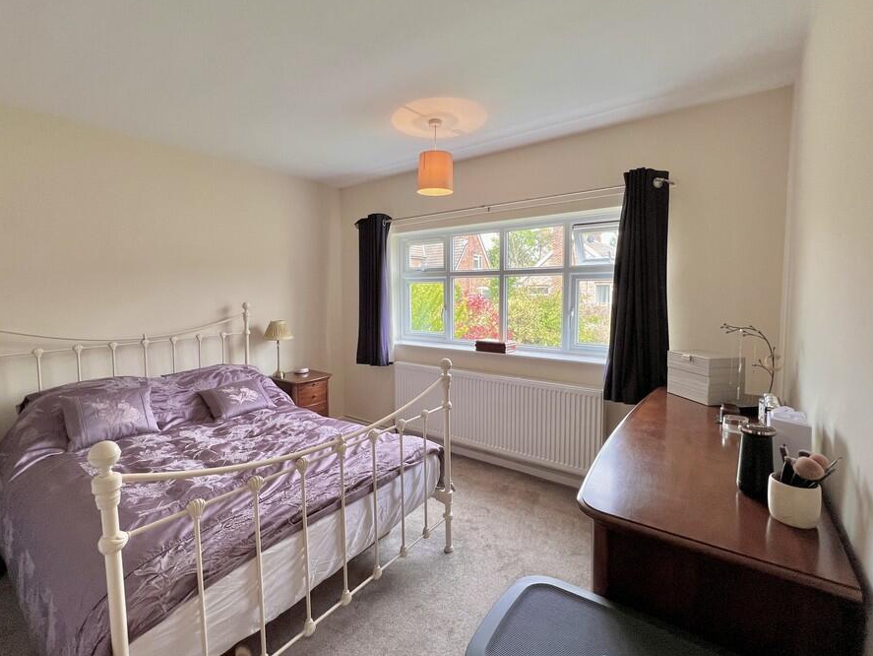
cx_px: 421
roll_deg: +0.7
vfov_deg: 81.8
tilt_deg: -3.8
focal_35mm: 15
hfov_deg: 98.1
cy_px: 318
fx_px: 378
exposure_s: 1/100
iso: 80
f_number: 1.8
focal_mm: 1.57
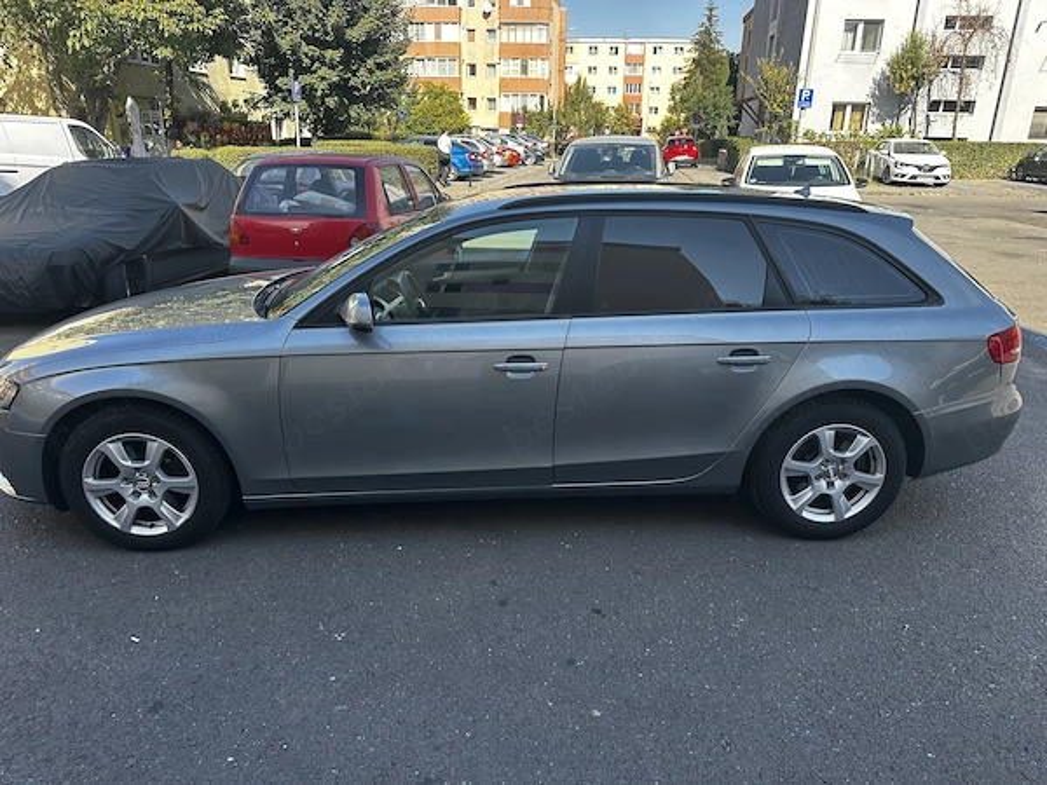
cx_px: 524
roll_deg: -1.1
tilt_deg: -20.2
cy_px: 392
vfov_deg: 56.8
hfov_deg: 71.6
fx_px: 726
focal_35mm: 24
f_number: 1.78
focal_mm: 6.86
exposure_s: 1/762
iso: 80
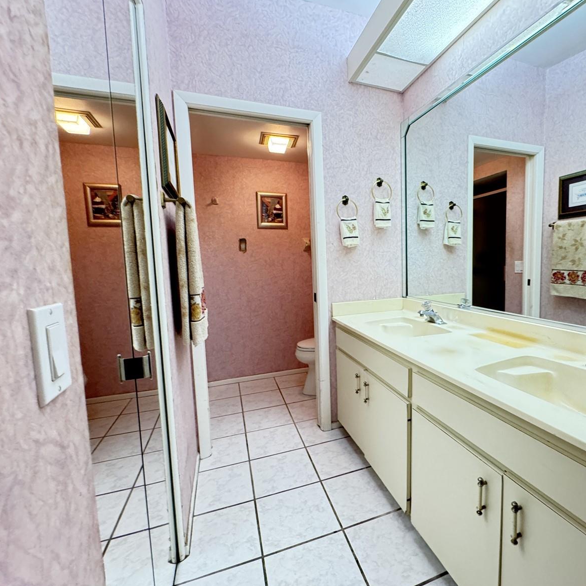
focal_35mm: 17
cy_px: 290
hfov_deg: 82.9
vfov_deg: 84.0
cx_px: 353
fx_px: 326
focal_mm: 2.22
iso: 400
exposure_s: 1/60
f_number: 2.2
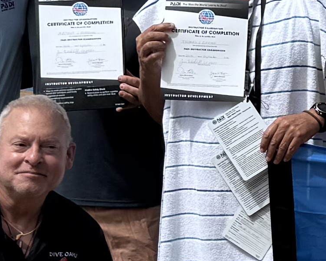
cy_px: 87
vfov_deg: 8.6
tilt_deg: -2.2
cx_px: 616
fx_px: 1727
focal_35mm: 179
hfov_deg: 10.1
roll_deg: +0.4
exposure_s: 1/5714
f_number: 1.78
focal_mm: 6.76
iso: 80
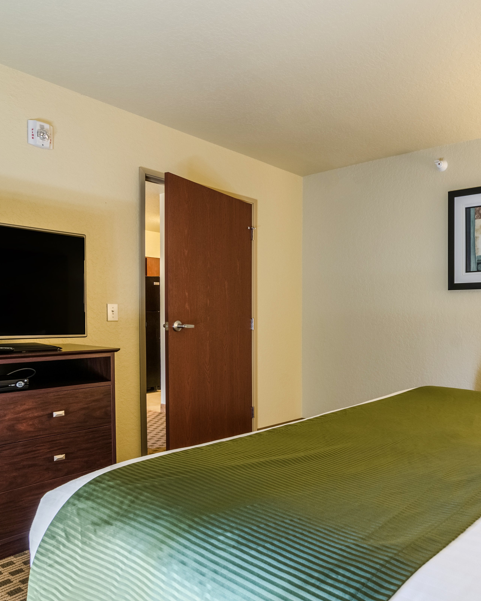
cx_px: 381
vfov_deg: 70.9
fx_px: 422
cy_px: 296
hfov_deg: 55.4
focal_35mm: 24
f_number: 8
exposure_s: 1/10
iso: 320
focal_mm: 11
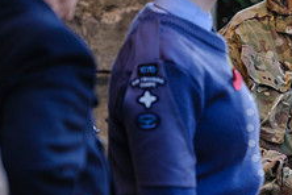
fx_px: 3390
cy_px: 120
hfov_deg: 4.9
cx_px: 372
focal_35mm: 418
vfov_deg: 3.3
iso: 800
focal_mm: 160
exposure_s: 1/250
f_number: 4
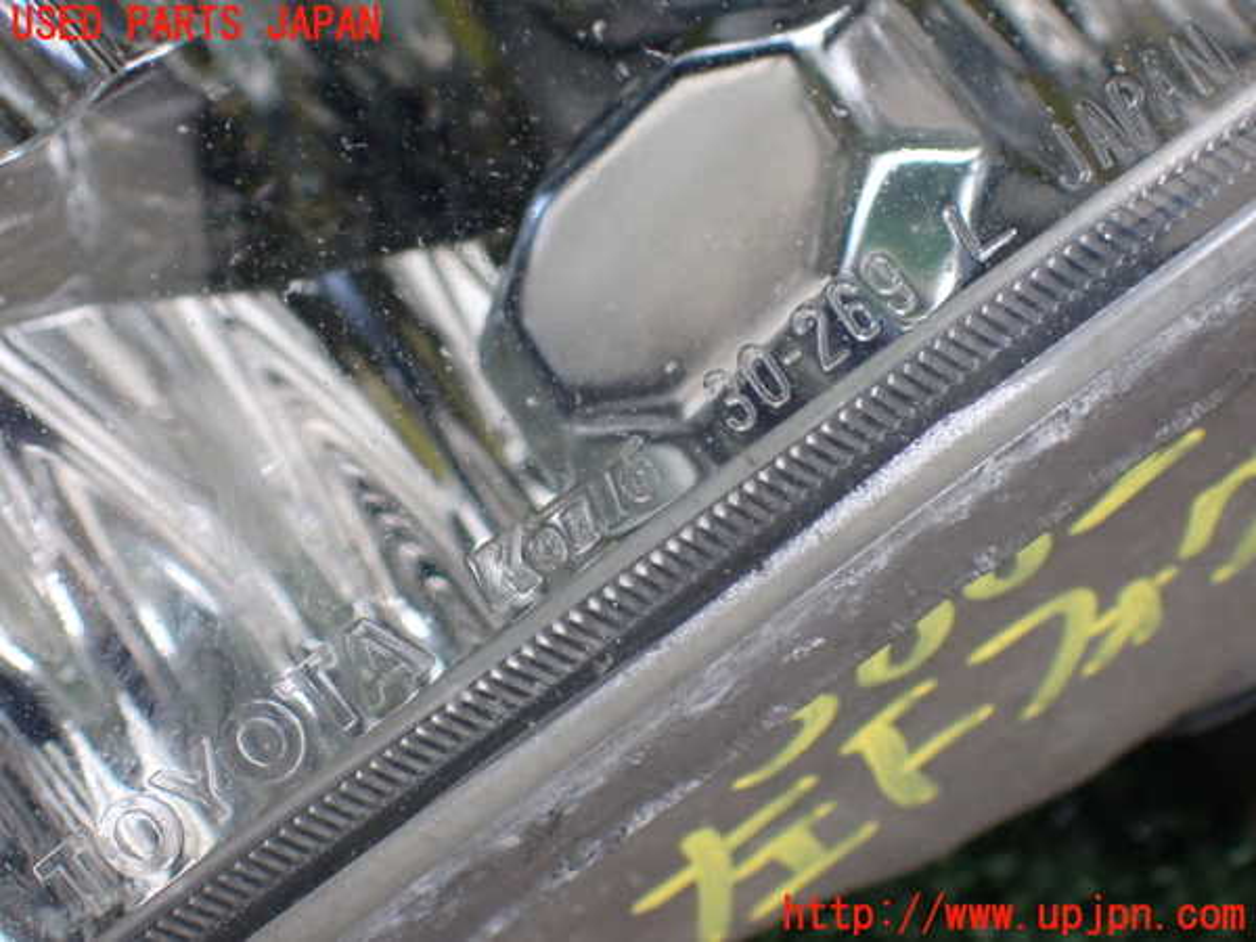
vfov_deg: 14.8
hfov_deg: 19.6
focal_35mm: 100
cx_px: 628
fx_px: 3628
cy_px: 471
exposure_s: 1/100
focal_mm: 18
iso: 1000
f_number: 4.9
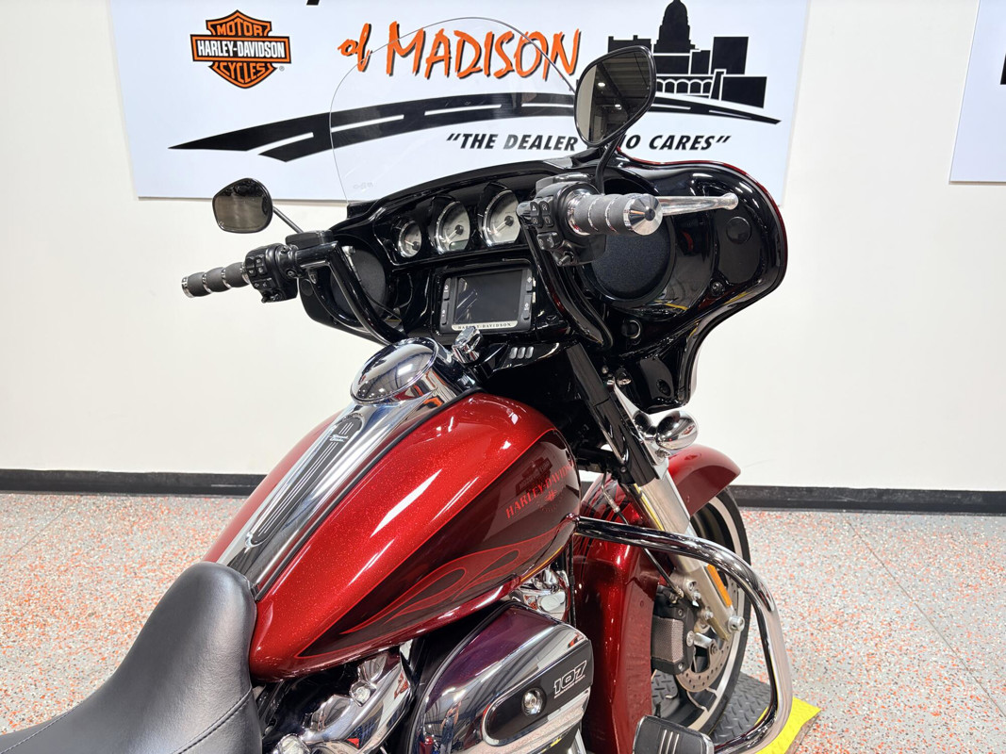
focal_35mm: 26
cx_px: 503
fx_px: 756
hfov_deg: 67.3
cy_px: 377
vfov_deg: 53.1
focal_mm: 5.96
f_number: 1.6
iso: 50
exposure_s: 1/120
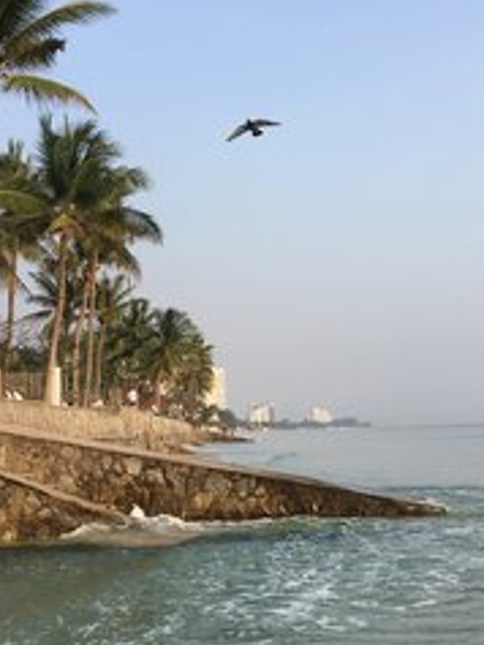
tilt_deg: +0.1
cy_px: 422
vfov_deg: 38.5
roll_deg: +2.9
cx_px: 226
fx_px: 913
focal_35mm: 49
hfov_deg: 29.7
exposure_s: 1/646
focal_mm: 4.15
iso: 25
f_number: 2.2
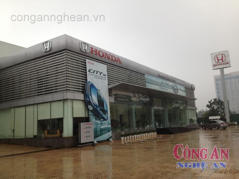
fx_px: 242
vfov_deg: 40.7
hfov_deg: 52.6
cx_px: 120
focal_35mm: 35
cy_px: 90
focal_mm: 4.28
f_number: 2.4
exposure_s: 1/120
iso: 50
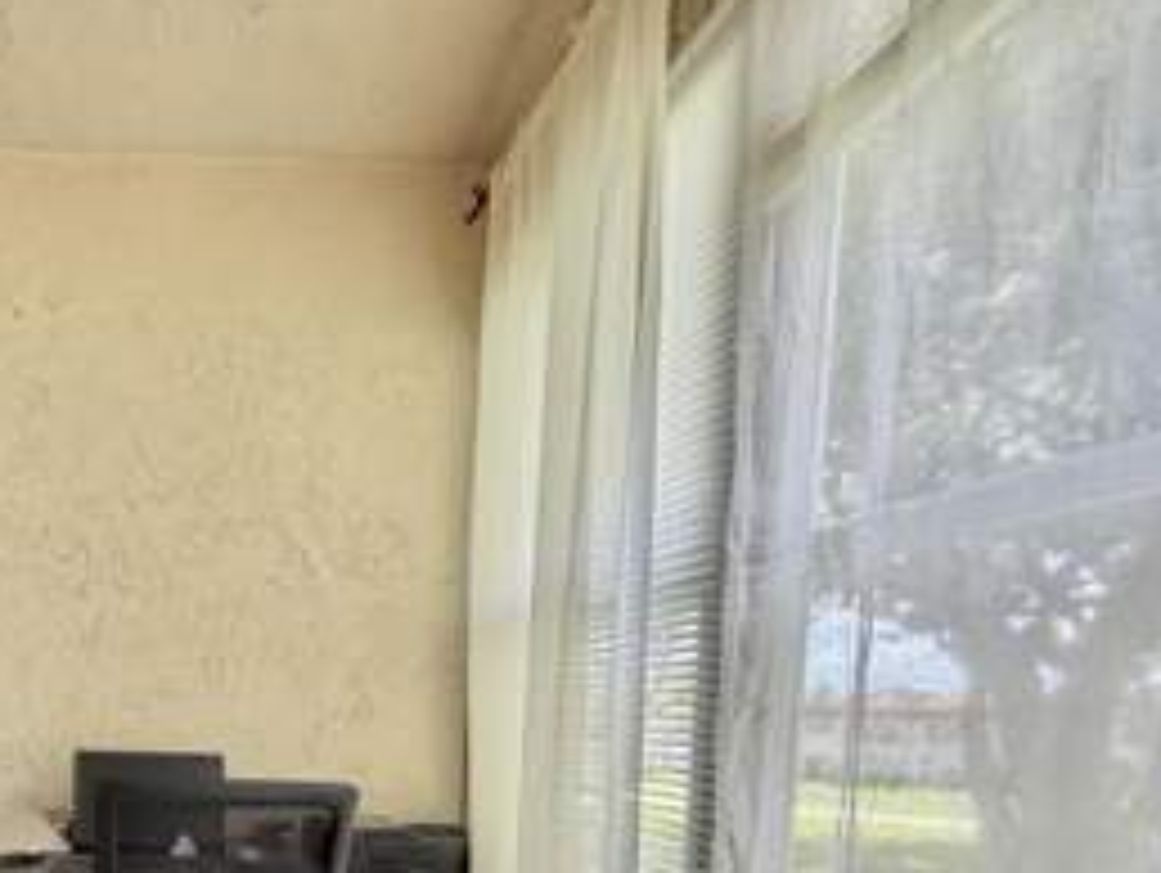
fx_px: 873
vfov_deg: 47.8
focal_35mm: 26
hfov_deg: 60.4
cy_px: 783
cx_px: 194
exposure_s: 1/121
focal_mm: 2.22
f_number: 2.2
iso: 125
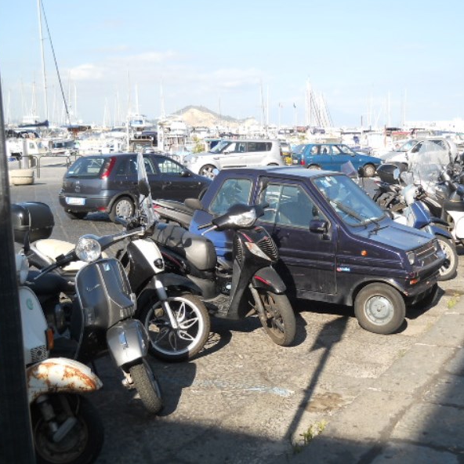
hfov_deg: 34.6
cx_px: 267
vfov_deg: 34.7
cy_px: 230
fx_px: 743
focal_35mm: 49
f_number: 5.5
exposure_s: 1/200
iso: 80
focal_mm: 6.72
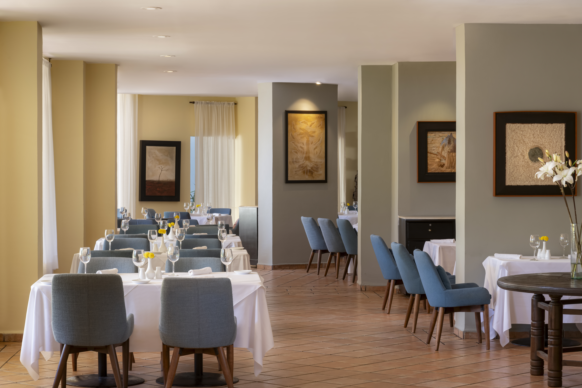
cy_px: 194
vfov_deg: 16.1
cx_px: 291
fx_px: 1374
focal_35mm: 85
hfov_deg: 23.9
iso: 200
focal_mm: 85
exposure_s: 1/4
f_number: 11
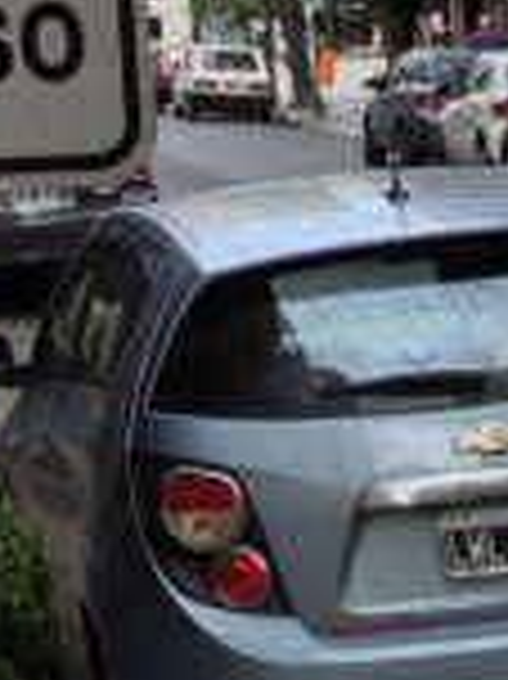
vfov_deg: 10.1
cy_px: -473
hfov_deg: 7.6
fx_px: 3645
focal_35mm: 186
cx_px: -508
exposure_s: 1/128
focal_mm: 4.28
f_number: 2.4
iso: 50
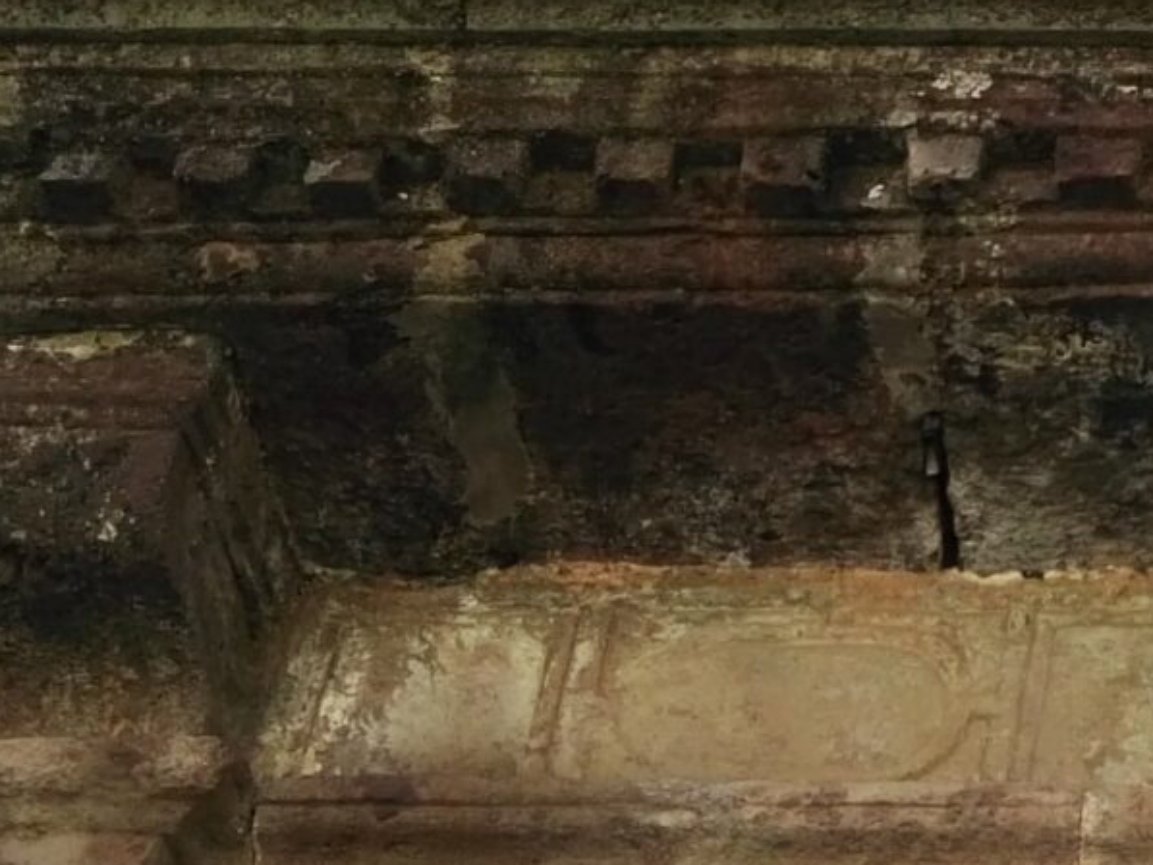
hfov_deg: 15.6
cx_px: 1505
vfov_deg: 12.0
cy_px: -270
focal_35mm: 120
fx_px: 3998
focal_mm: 2.96
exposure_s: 1/662
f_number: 2
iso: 64
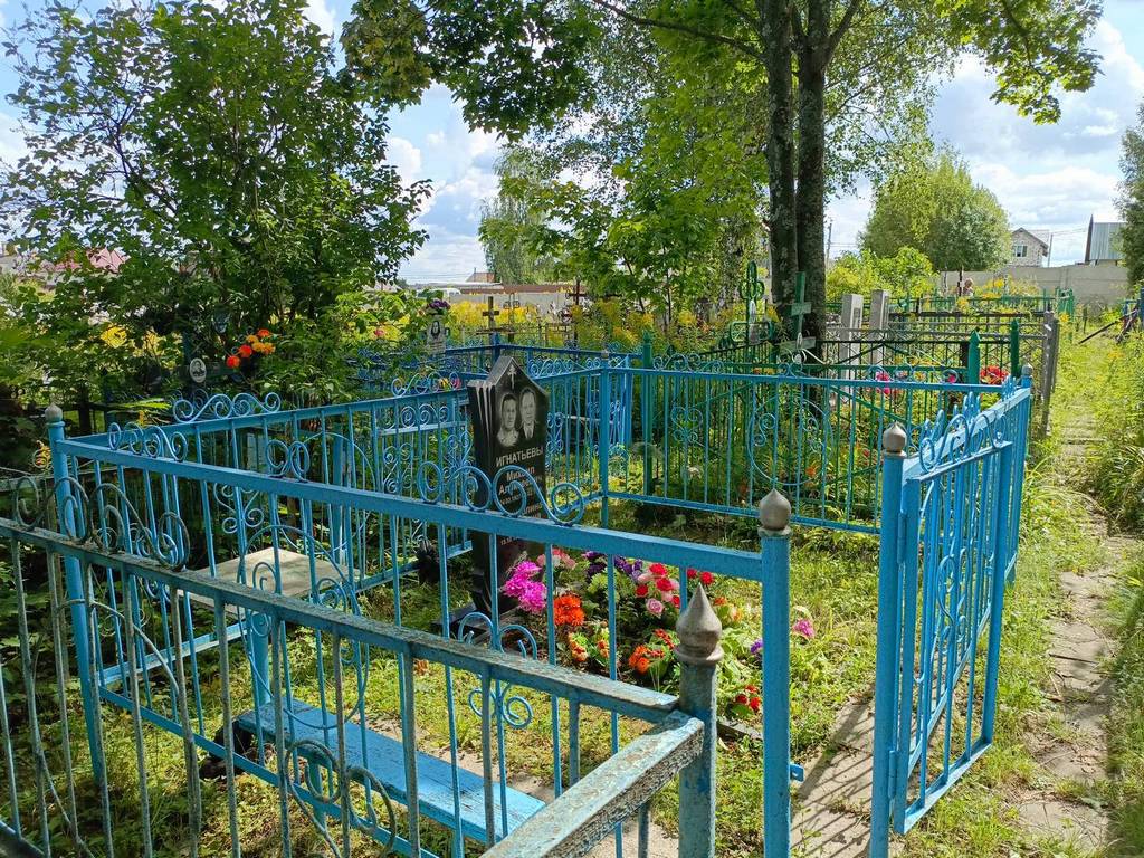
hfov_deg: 69.4
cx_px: 572
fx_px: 826
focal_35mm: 25
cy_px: 429
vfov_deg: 54.9
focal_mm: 4.76
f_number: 1.69
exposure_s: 1/661
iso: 111
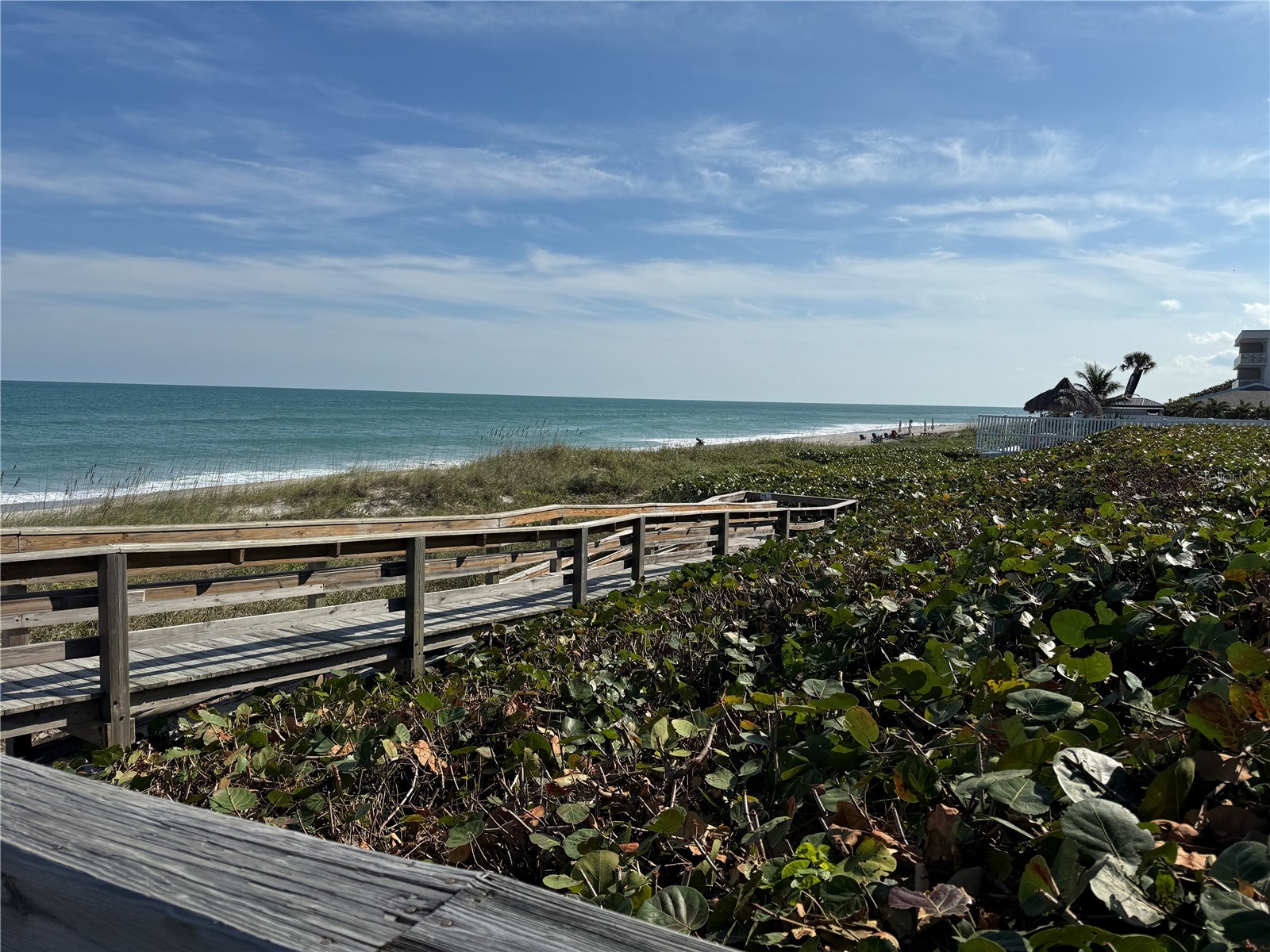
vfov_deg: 56.8
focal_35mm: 24
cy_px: 476
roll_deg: -0.9
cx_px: 635
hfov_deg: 71.6
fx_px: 881
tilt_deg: -5.0
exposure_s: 1/10309
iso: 80
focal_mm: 6.76
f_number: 1.78
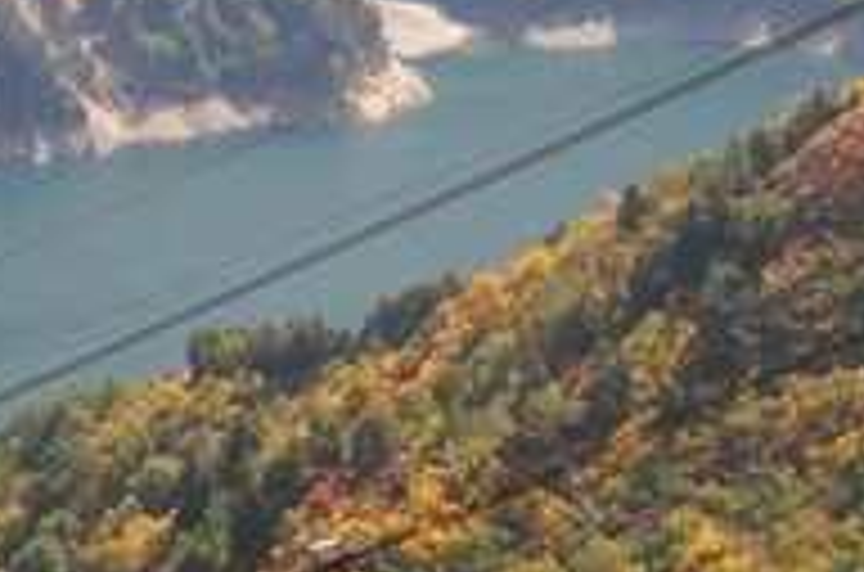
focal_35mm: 281
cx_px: 454
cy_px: 613
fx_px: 6727
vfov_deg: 4.9
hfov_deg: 7.3
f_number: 10
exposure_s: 1/320
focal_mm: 60
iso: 320
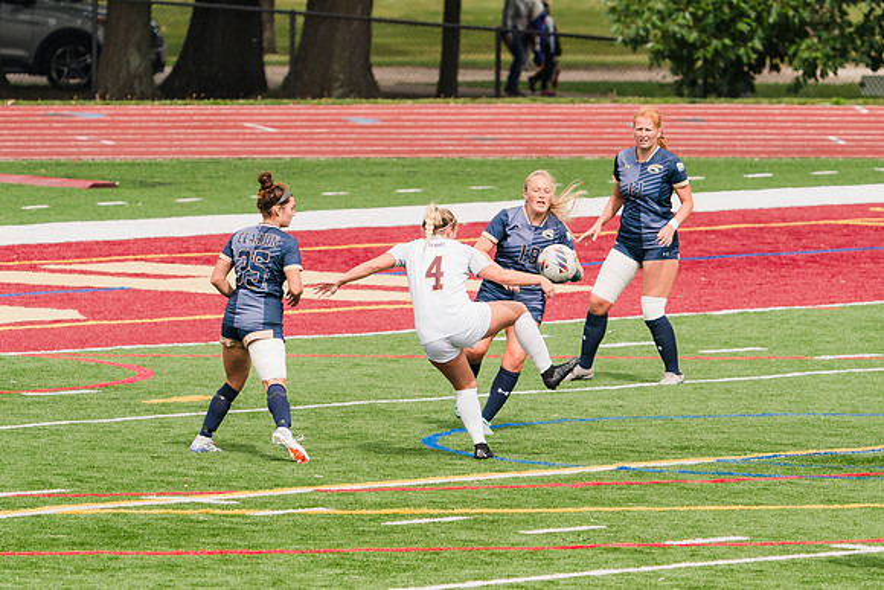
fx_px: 11408
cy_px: 237
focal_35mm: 464
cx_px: 482
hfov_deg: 4.4
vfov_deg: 3.0
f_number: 5.6
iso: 400
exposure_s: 1/1600
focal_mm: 282
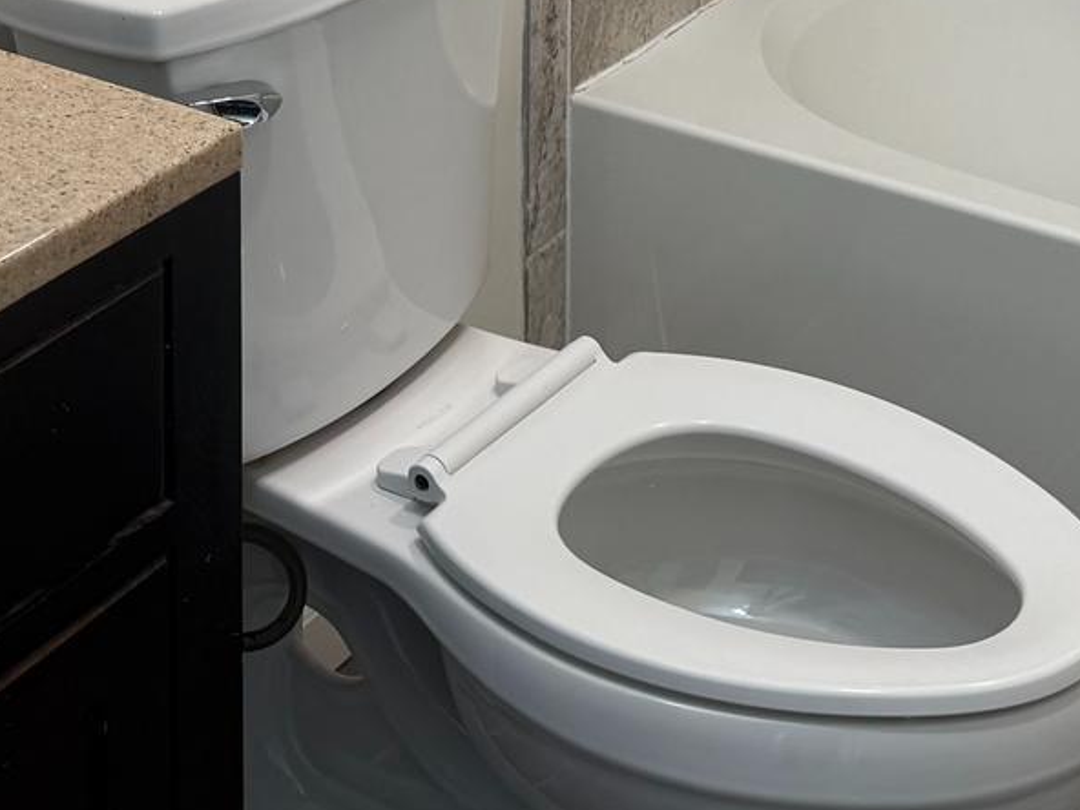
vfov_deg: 15.8
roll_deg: -0.6
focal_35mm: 83
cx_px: 575
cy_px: -520
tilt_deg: -10.8
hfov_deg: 23.6
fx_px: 2590
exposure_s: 1/120
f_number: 1.78
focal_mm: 6.76
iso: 100
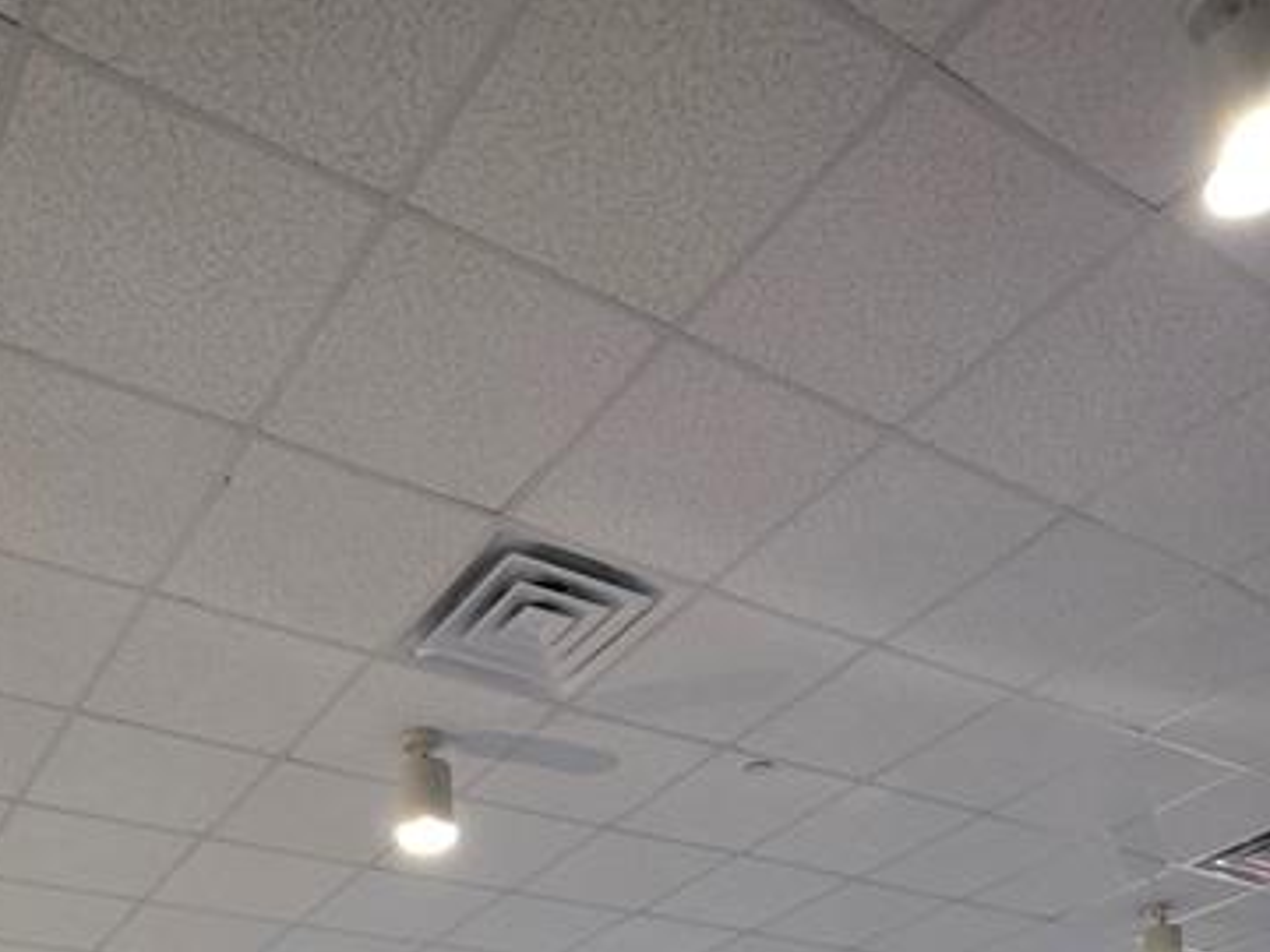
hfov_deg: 49.7
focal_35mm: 37
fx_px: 1357
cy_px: 1294
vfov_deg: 29.5
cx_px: 483
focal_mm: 2.2
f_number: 1.9
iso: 1000
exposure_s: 1/40
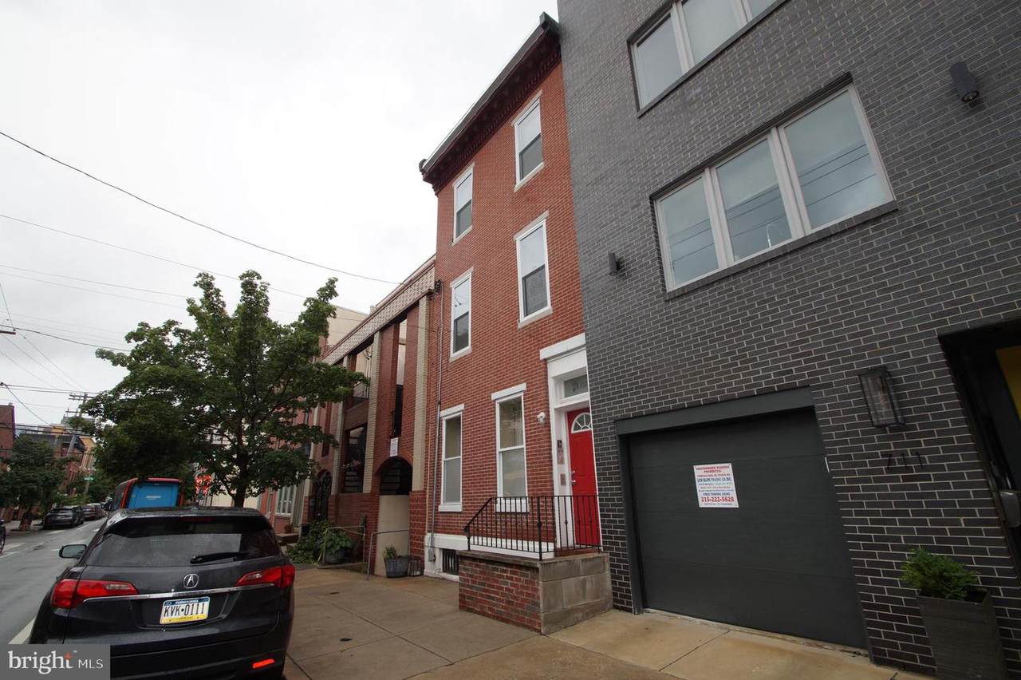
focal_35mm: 15
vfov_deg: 77.3
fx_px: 425
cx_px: 510
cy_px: 340
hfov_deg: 100.4
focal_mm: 10
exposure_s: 1/100
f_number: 8
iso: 100
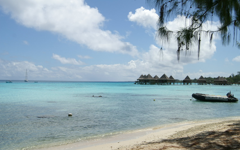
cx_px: 120
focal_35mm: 43
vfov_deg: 29.9
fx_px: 281
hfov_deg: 46.2
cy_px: 76
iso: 100
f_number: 9
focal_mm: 28
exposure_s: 1/640
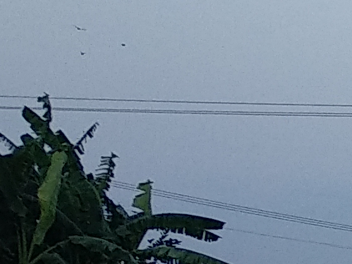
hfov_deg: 8.2
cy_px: 411
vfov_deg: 7.9
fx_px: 1871
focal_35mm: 184
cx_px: 1220
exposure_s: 1/100
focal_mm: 3.81
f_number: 2.2
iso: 125
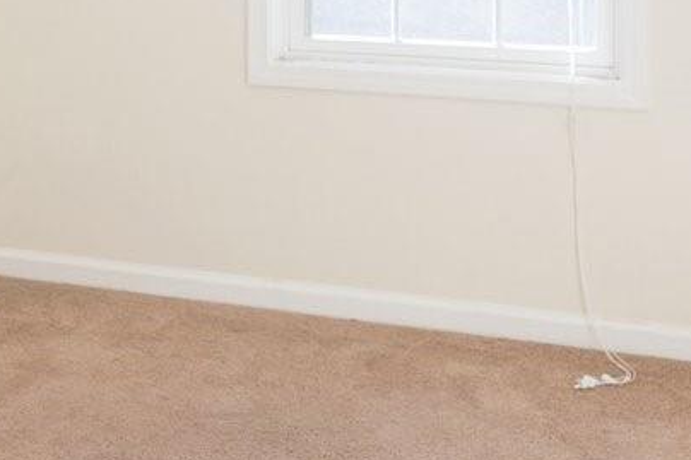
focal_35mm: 71
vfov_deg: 18.4
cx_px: 224
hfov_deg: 28.3
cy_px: -50
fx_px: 1362
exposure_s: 1/25
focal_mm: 14
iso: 200
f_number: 8
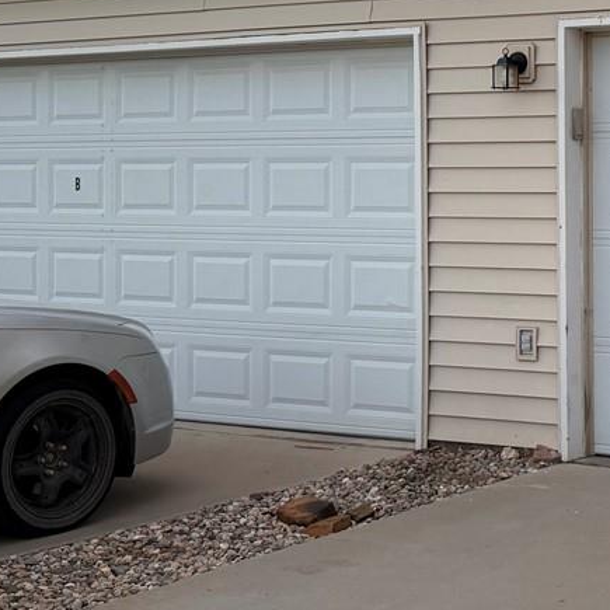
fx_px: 1555
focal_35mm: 78
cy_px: 172
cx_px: 788
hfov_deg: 20.3
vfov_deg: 22.0
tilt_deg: +3.6
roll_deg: -0.2
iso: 100
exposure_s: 1/197
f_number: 1.78
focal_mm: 6.76
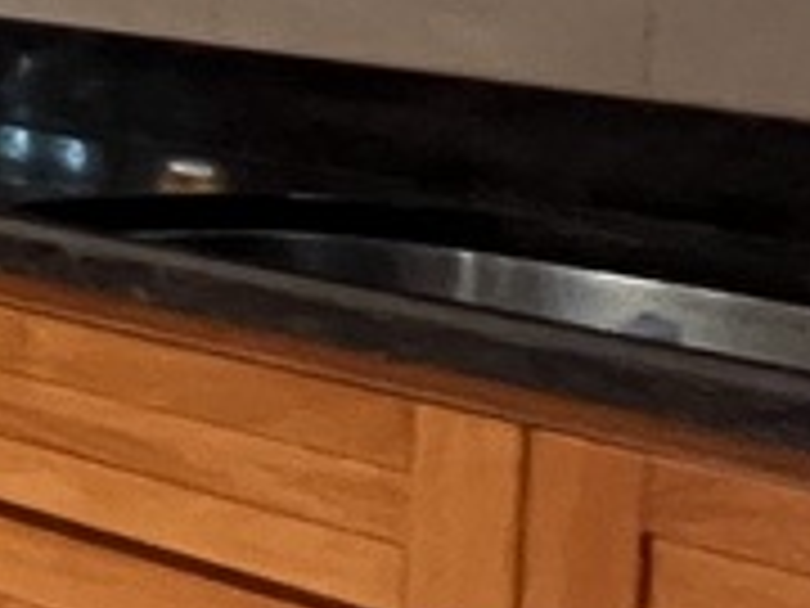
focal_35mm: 104
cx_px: -2308
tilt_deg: -1.5
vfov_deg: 13.5
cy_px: -288
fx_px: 2434
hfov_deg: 8.5
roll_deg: -1.3
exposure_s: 1/40
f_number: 1.8
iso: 640
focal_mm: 1.57
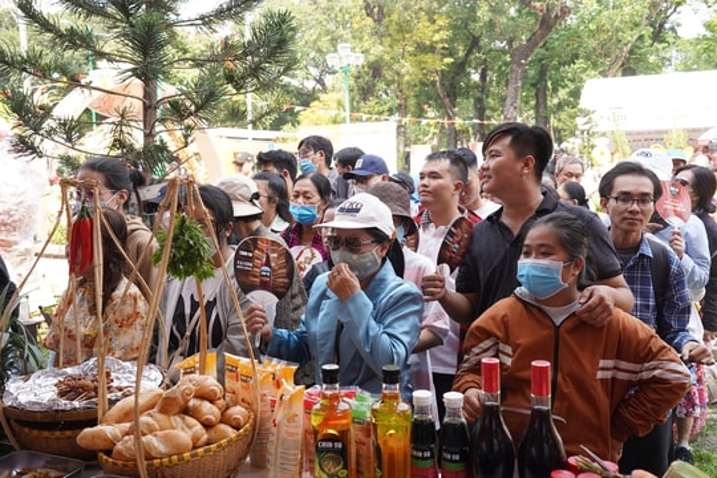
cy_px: 239
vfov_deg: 36.9
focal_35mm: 36
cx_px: 358
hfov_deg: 53.1
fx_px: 717
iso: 400
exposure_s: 1/125
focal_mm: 36
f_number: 7.1
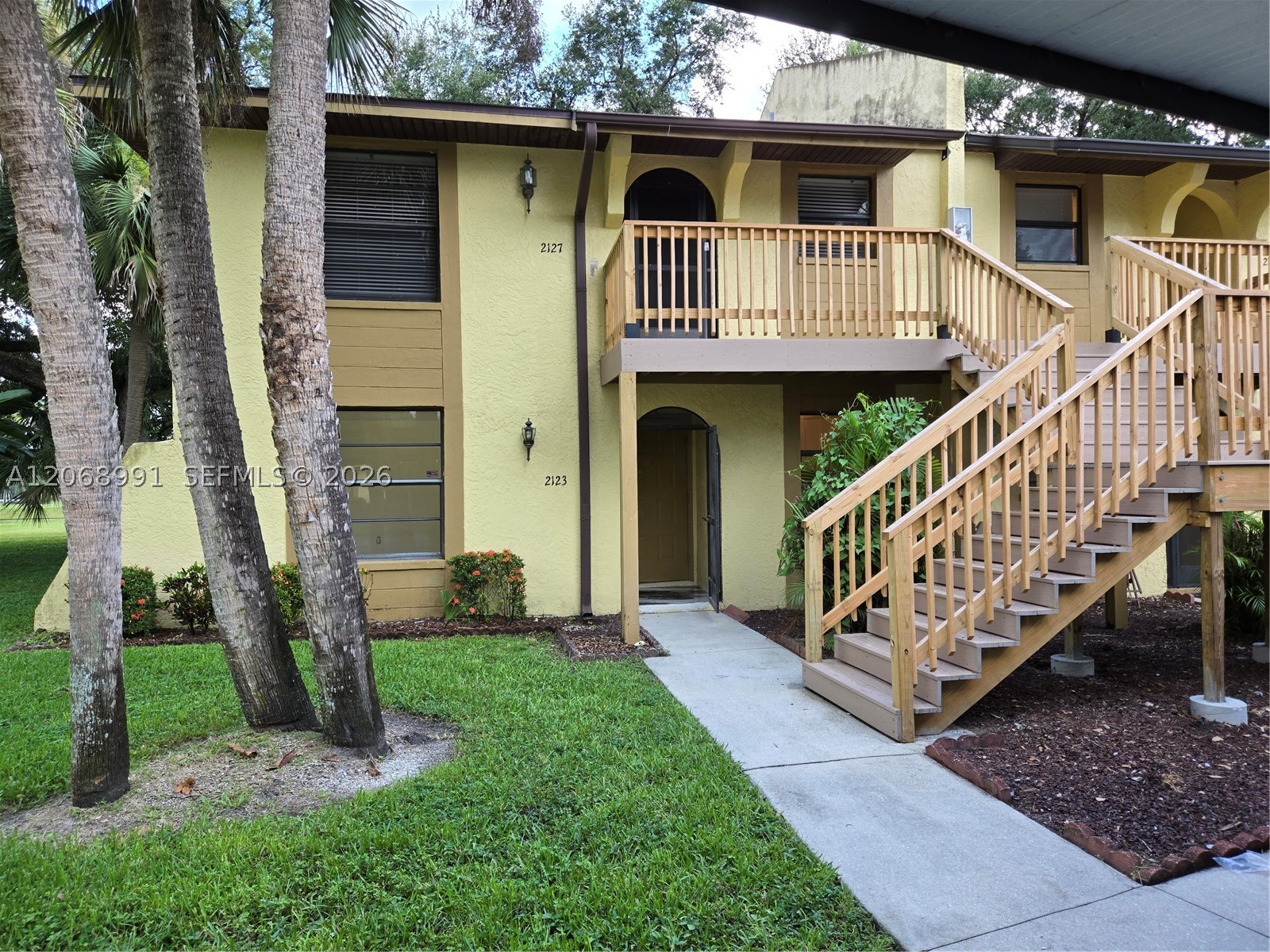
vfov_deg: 58.9
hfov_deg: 73.9
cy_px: 476
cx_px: 635
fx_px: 844
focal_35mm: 23
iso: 80
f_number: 1.8
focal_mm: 5.4
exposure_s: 1/180
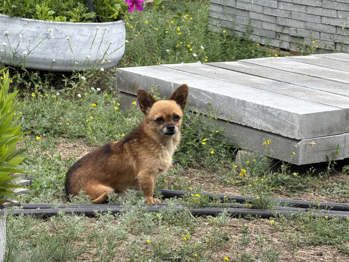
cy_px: 131
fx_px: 1210
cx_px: 174
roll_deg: -3.5
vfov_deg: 12.3
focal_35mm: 120
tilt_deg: -15.8
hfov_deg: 16.4
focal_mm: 15.66
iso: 50
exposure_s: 1/248
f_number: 2.8
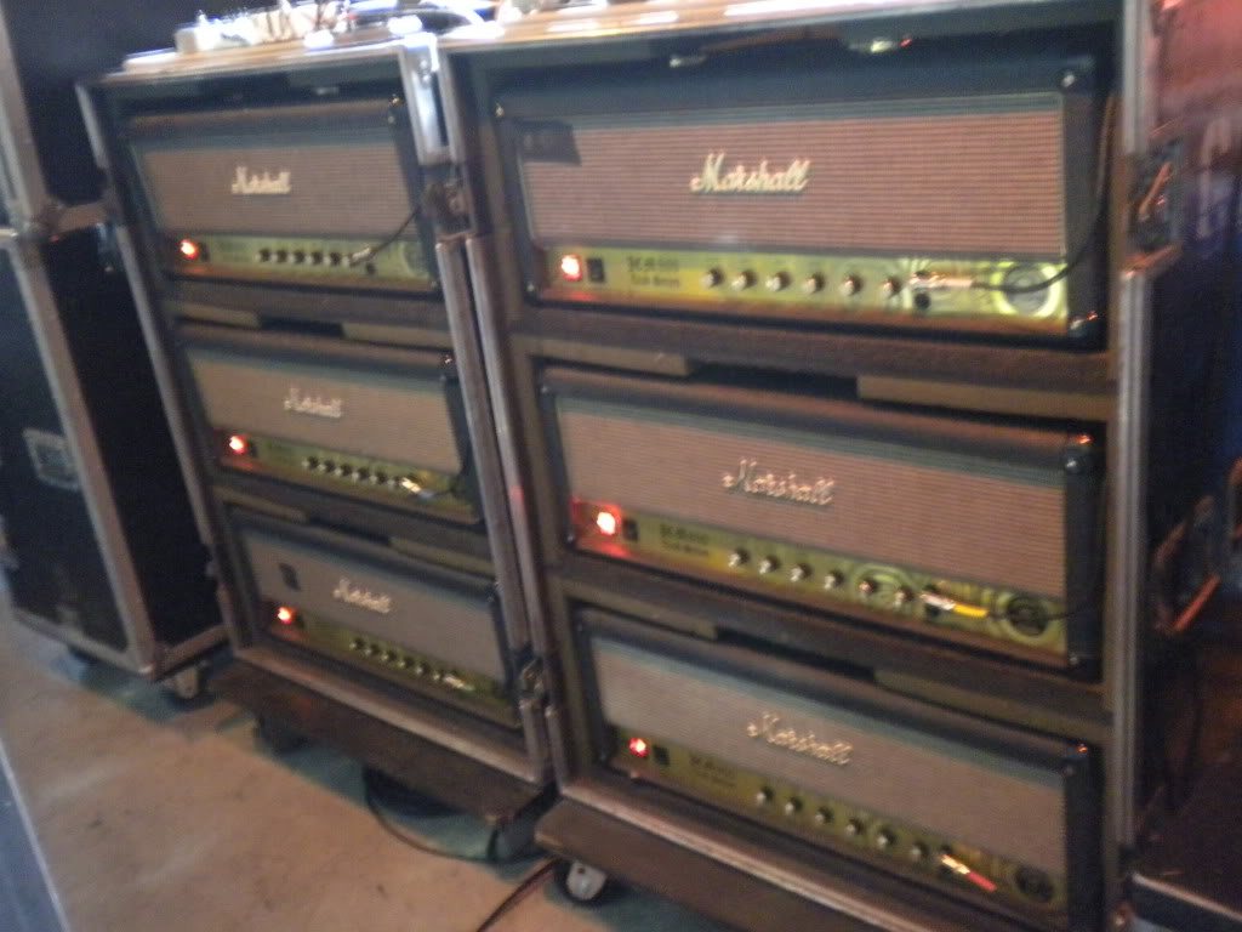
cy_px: 466
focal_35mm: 35
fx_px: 1256
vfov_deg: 40.7
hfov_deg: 52.6
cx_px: 621
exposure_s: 1
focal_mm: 6.3
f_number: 3.1
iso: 800
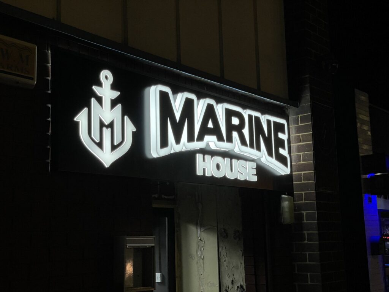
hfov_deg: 36.8
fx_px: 584
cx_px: 194
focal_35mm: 52
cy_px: 146
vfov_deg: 28.0
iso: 125
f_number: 2
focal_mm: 6
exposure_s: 1/100
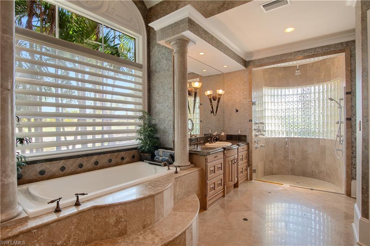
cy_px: 123
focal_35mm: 15
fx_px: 154
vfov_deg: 77.3
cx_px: 185
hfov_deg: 100.4
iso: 200
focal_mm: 10
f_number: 11
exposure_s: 1/4
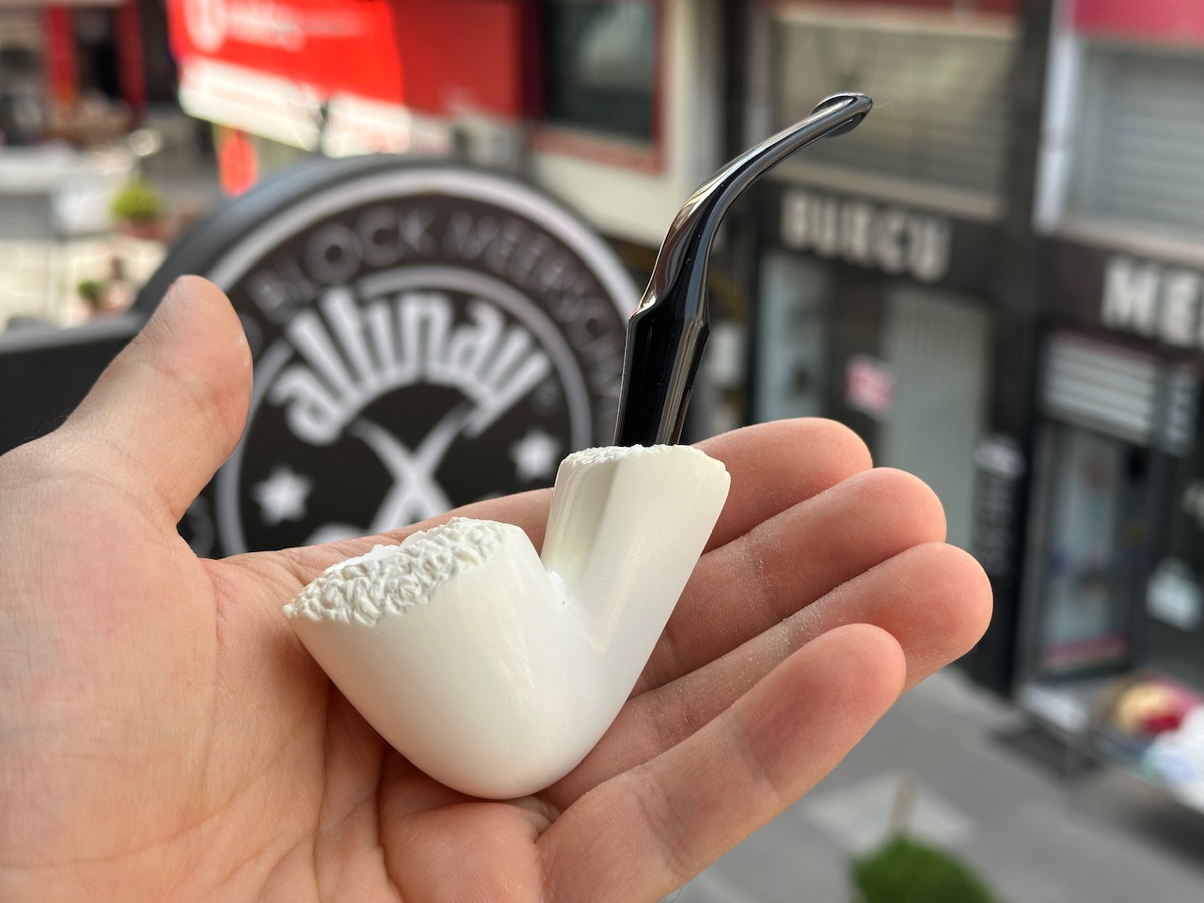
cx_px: 602
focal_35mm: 48
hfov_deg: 39.7
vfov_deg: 30.3
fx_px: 1670
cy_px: 452
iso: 64
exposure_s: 1/797
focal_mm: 6.86
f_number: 1.78
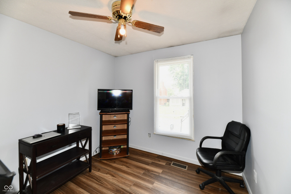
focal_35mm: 14
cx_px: 146
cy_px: 97
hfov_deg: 104.3
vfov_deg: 81.2
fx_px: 113
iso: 640
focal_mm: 14
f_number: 6.3
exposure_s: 1/60
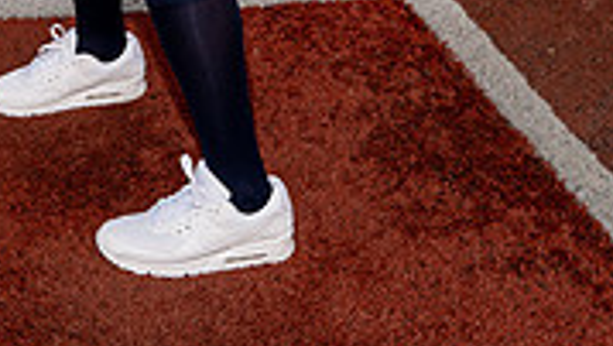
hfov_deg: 22.8
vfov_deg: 11.6
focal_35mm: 92
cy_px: -391
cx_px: 110
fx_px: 1497
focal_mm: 35
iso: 250
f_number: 5.6
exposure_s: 1/250
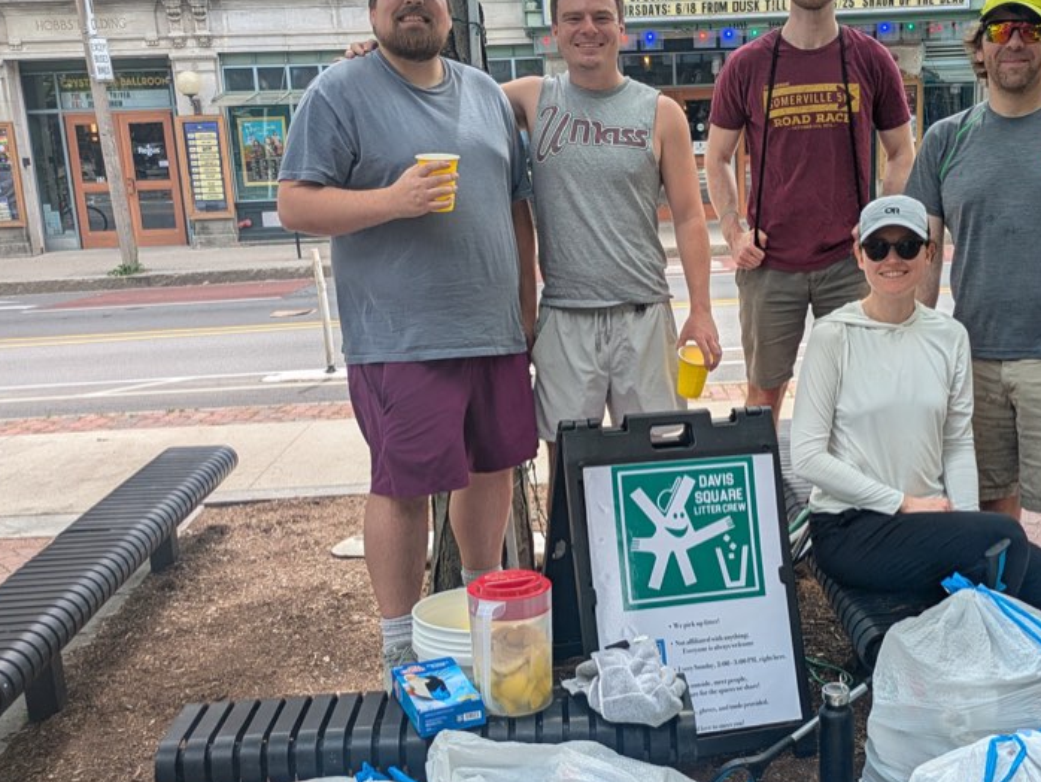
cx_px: 664
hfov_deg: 43.4
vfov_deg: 33.5
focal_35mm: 43
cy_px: 469
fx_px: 1294
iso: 45
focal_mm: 5.43
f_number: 1.89
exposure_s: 1/464
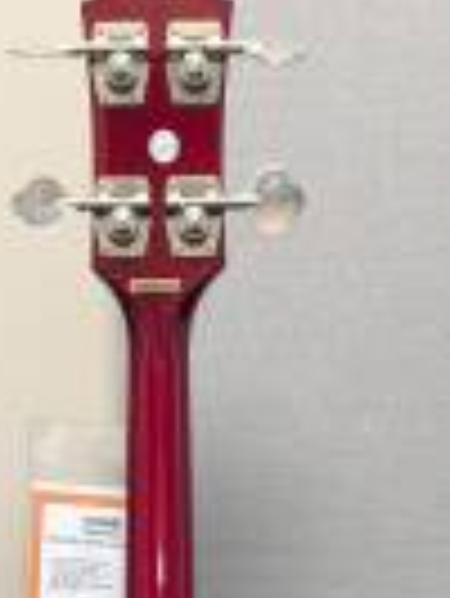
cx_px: 178
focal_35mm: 72
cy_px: 863
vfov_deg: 22.7
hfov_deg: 20.4
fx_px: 1246
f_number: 1.85
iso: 194
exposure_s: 1/40
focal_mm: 6.81
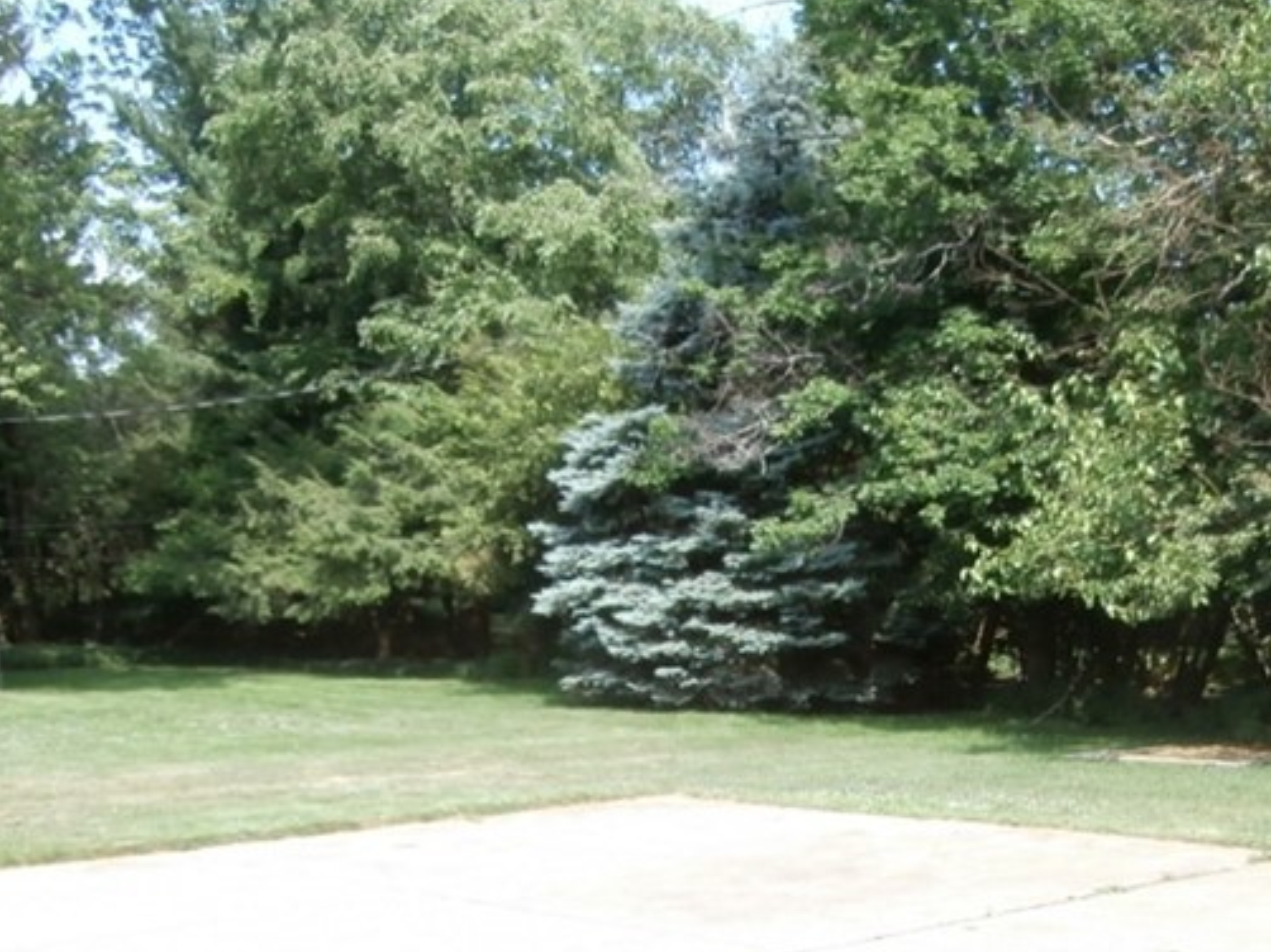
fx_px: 1798
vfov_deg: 28.3
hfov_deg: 38.4
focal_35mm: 49
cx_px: 866
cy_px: 896
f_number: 3
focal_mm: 4.2
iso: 100
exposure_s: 1/320
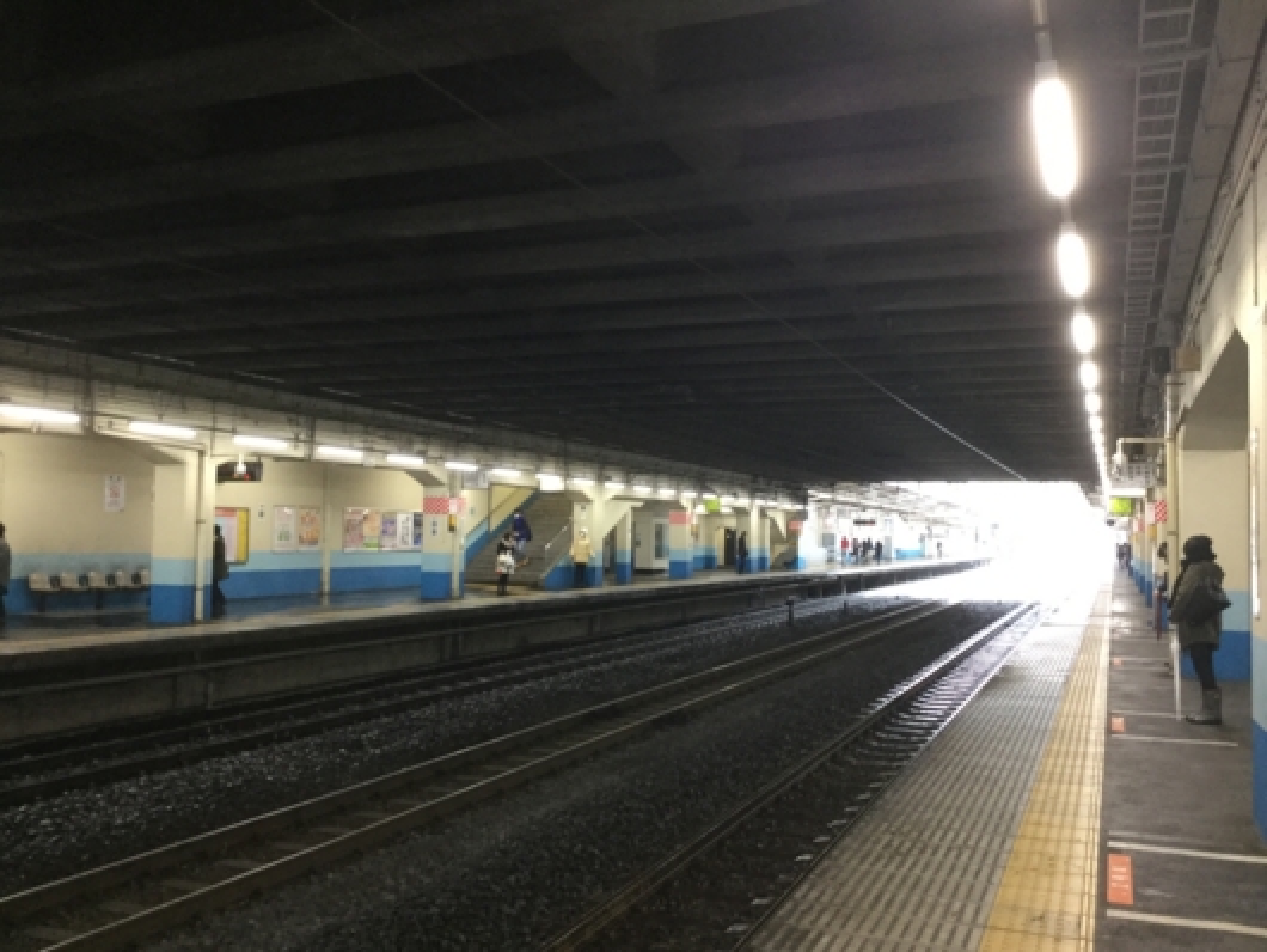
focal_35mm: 31
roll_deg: -0.1
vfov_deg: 45.5
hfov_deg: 58.3
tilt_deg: +4.1
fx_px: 1135
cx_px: 634
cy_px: 476
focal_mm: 3.3
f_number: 2.4
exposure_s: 1/30
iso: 100
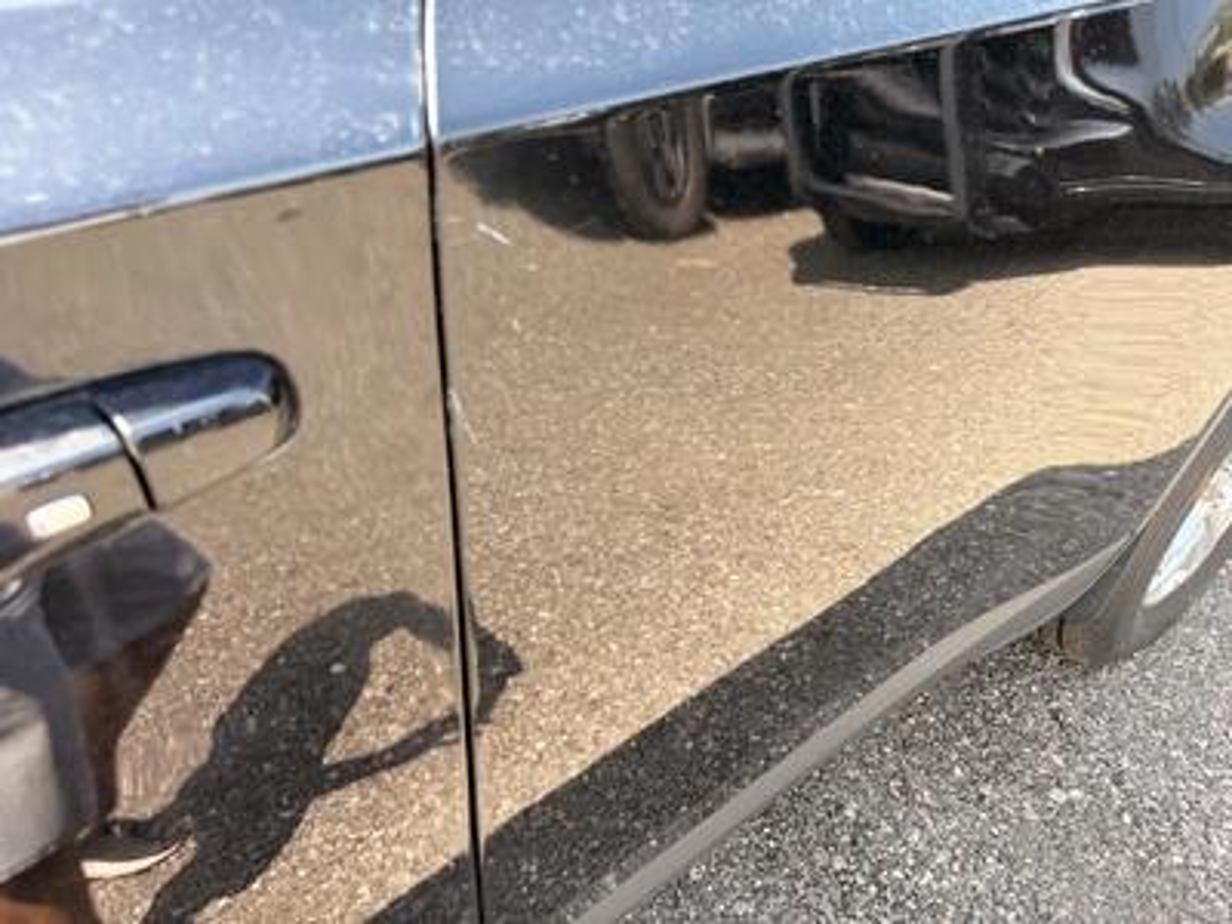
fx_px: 854
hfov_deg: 71.6
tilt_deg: -45.7
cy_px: 462
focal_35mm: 24
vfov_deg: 56.8
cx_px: 616
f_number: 1.78
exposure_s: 1/323
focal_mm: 6.76
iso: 100
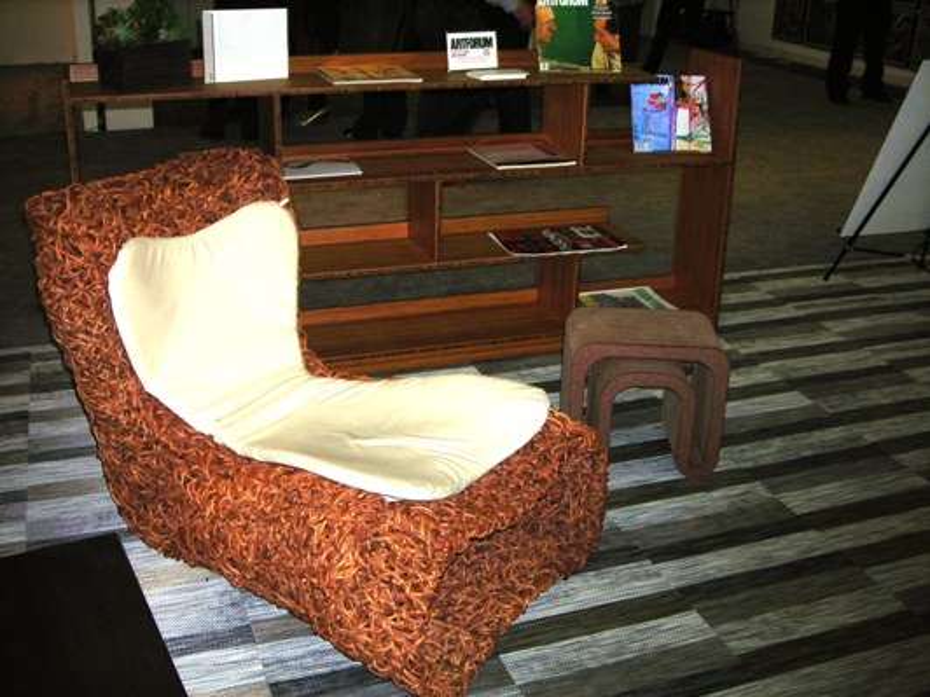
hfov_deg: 49.0
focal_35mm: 38
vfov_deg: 37.7
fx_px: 1021
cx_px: 465
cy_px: 348
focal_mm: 6.3
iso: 65
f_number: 3.2
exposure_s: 1/60.1
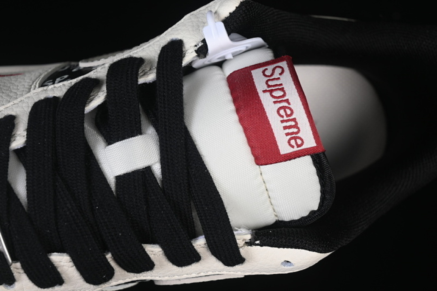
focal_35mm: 75
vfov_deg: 18.2
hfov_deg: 27.0
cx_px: 218
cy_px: 146
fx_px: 910
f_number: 7.1
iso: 160
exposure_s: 1/60
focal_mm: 50
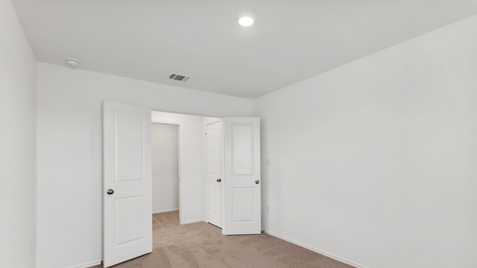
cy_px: 158
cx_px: 240
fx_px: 215
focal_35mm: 17
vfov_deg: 63.5
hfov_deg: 95.9
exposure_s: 1/6
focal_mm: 16
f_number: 8
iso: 200
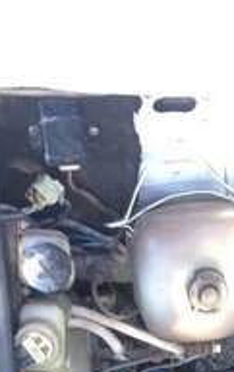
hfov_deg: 16.2
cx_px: 230
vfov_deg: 23.3
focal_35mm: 79
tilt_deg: -60.3
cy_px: 476
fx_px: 804
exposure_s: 1/50
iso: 50
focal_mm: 4.15
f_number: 2.2
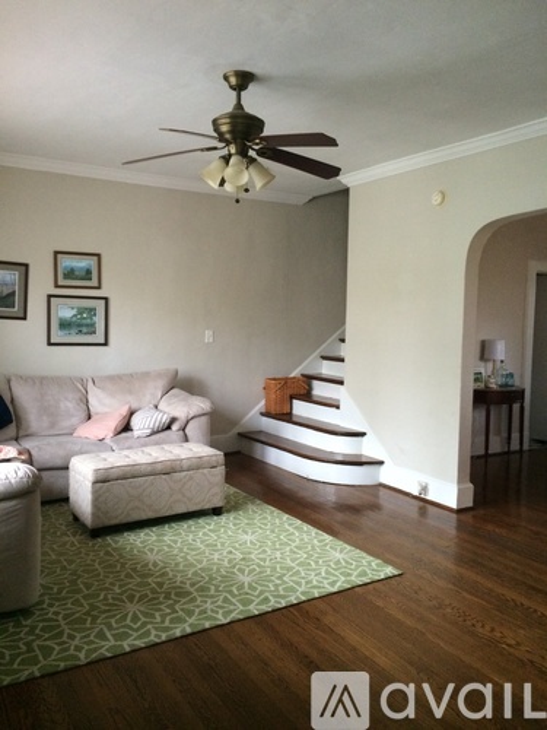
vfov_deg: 61.7
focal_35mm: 29
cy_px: 365
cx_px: 274
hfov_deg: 48.2
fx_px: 611
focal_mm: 4.15
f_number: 2.2
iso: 250
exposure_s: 1/30
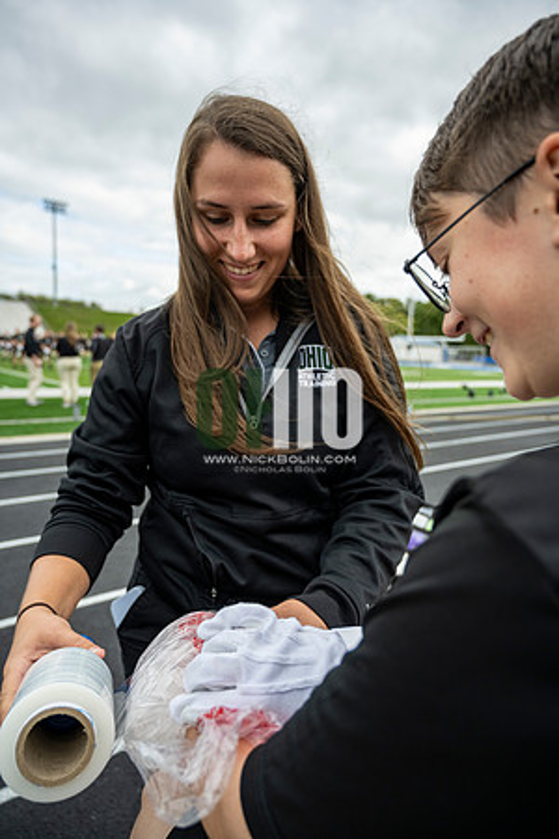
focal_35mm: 24
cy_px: 420
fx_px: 559
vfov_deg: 73.7
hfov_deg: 53.1
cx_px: 280
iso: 250
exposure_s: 1/800
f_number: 4
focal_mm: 24
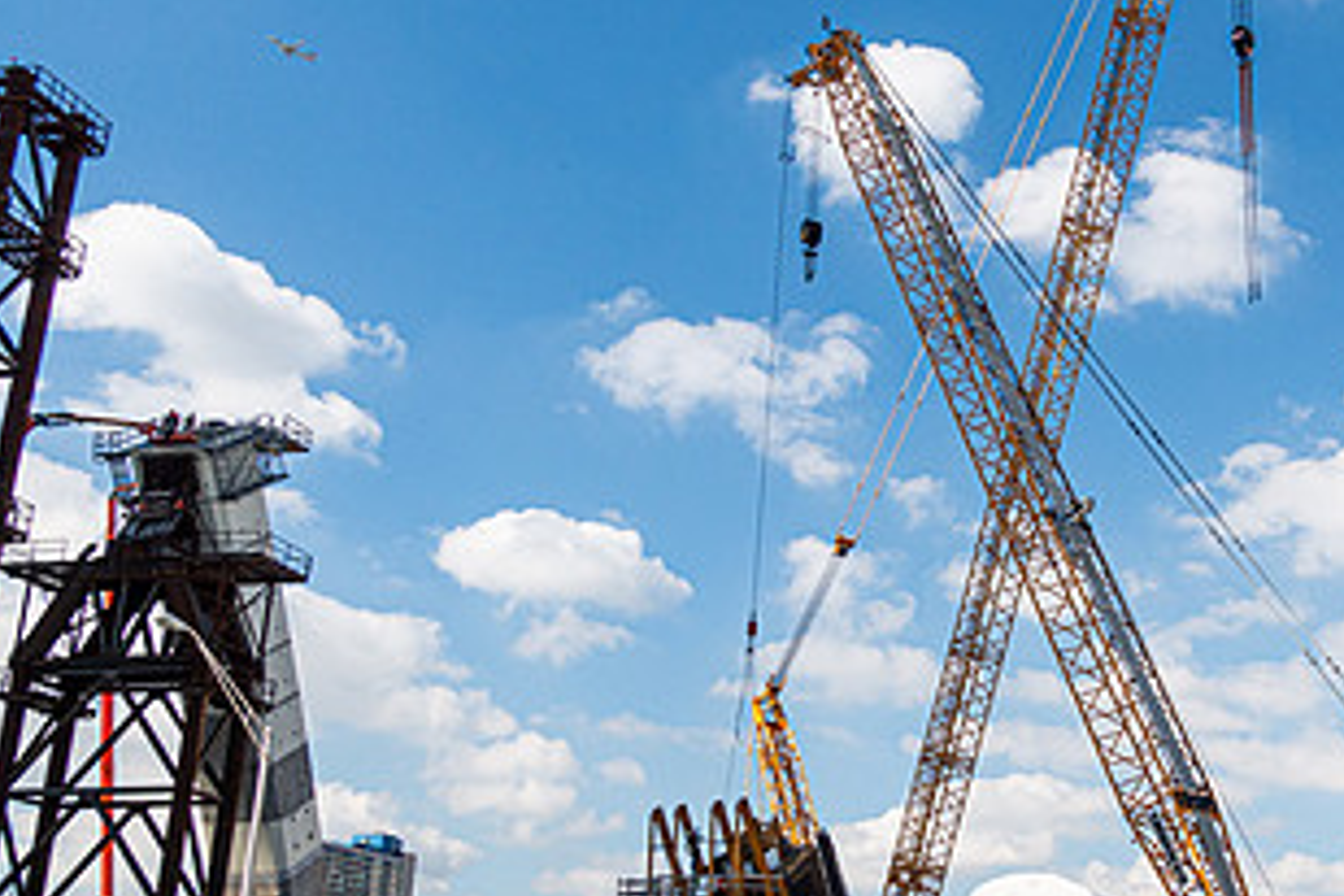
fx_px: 1680
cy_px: 524
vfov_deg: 29.8
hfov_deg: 41.8
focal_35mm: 45
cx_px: 1061
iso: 125
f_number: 3.5
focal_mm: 8.8
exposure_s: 1/250
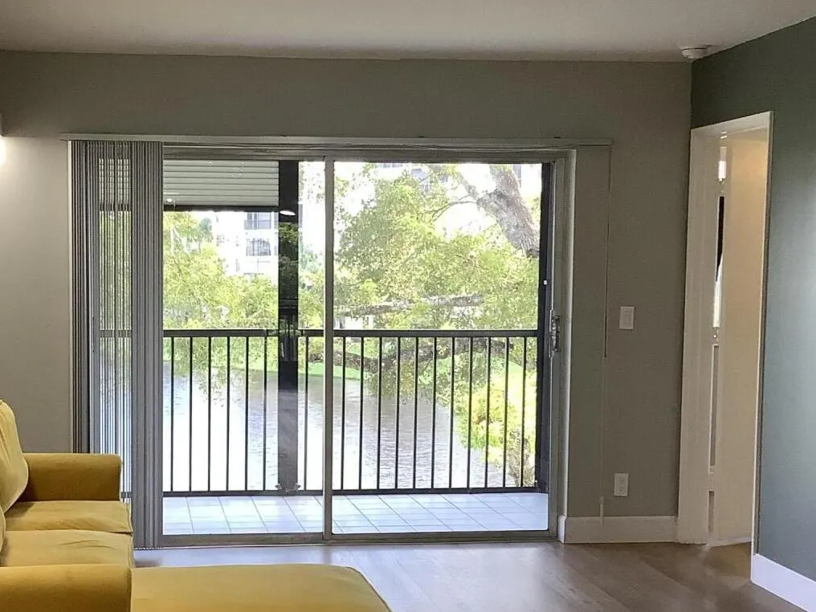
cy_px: 377
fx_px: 1438
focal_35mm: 61
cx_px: 290
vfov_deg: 24.0
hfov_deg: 31.5
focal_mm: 3.3
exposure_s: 1/60
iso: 64
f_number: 2.4
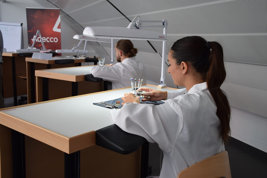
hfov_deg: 53.1
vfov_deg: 36.9
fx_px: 267
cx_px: 134
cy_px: 89
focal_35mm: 36
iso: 400
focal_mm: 24
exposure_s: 1/100
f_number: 5
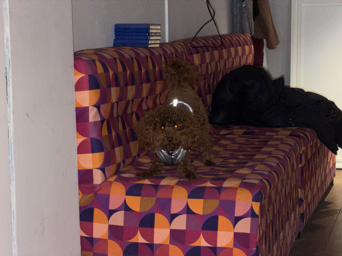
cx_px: 171
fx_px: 988
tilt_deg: -6.3
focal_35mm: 100
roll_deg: +0.9
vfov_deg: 14.8
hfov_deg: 19.6
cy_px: 128
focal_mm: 16.89
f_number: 2.8
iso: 160
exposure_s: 1/25
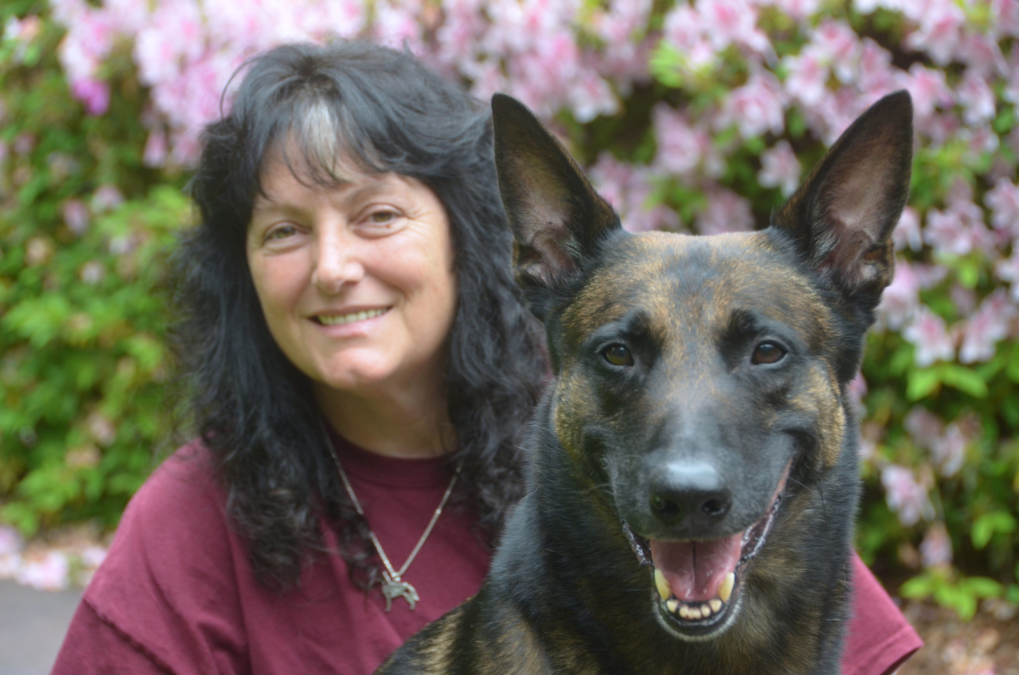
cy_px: 338
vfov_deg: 12.1
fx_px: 3178
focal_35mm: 112
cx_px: 510
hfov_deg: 18.2
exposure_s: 1/125
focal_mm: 75
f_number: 5.6
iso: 400
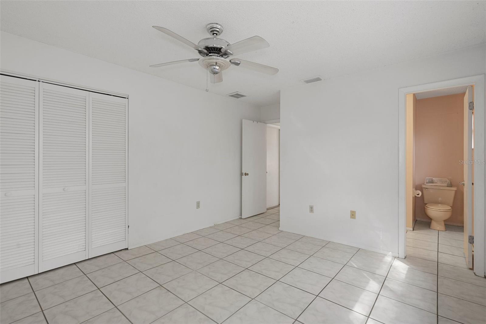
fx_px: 216
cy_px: 162
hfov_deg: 96.7
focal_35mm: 16
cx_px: 243
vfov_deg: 73.7
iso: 400
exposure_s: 1/2
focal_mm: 16
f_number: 8
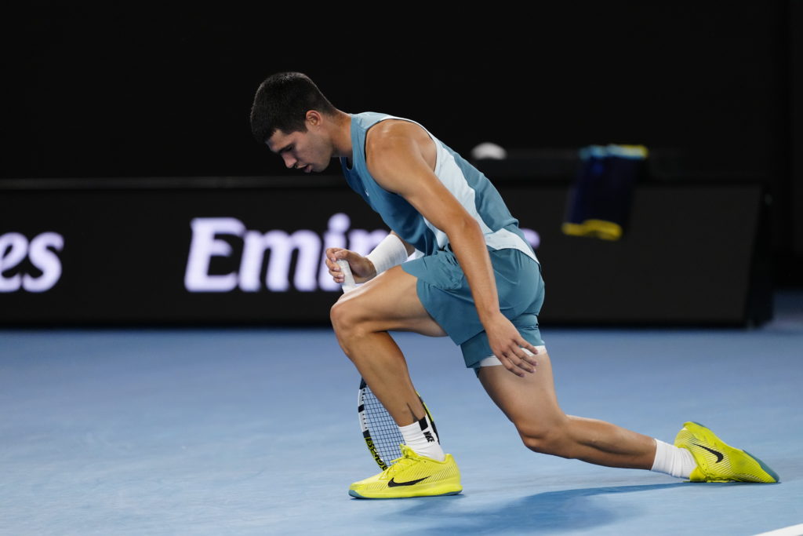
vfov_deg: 4.6
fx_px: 6692
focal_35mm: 300
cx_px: 402
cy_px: 268
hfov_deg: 6.9
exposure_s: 1/2000
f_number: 2.8
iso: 3200
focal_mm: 300
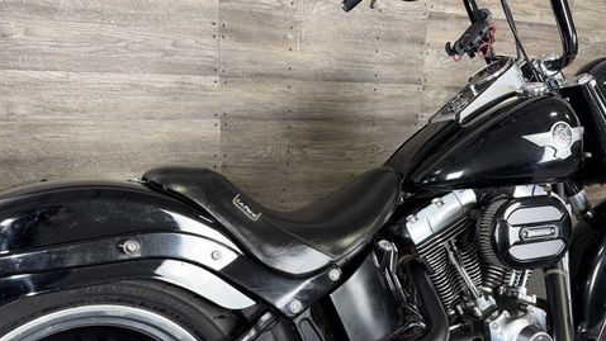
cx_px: 333
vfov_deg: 33.6
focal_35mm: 35
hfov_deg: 56.5
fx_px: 562
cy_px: 203
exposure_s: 1/20
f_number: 1.78
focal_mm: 6.76
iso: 64
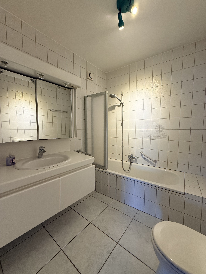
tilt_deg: -4.9
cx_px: 103
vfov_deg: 102.1
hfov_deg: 85.7
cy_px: 137
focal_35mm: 14
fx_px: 111
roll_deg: -0.6
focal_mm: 2.22
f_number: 2.2
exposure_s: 1/100
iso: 200
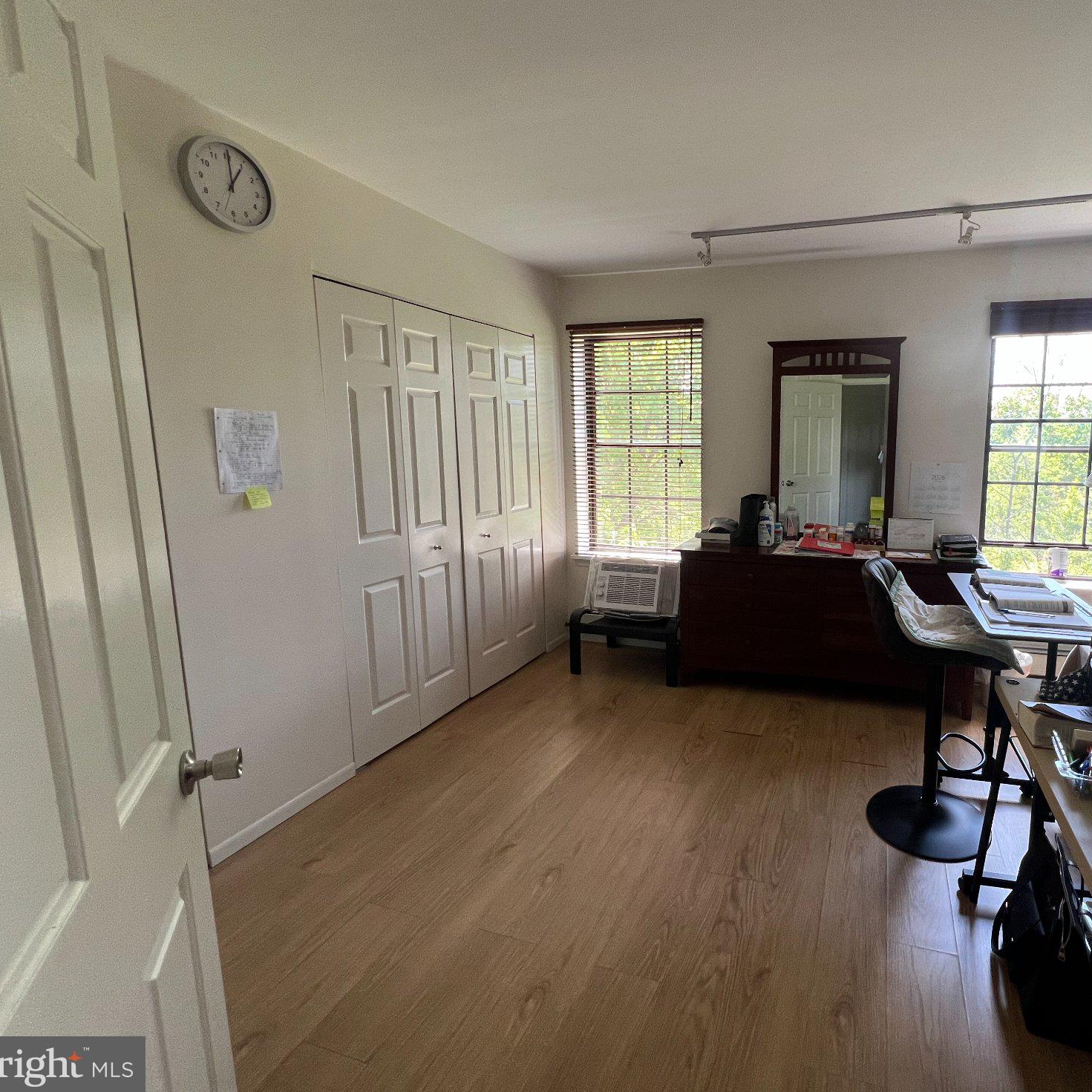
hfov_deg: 84.7
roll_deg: +0.5
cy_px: 527
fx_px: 571
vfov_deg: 87.4
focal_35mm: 16
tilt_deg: -9.3
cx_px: 720
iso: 100
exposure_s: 1/99
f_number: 1.8
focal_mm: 1.57
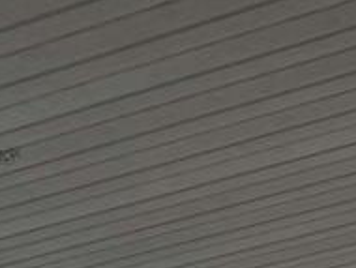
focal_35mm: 140
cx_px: 345
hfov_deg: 13.9
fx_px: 1442
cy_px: 703
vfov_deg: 9.2
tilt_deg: -5.5
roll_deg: -0.3
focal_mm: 4.25
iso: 32
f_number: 1.8
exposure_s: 1/3125
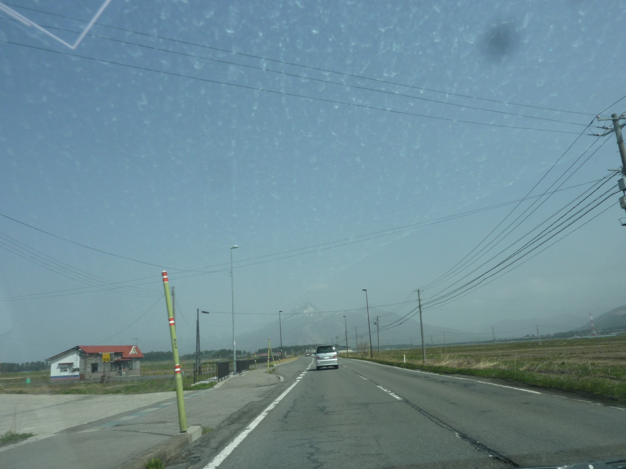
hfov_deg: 69.4
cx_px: 313
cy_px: 234
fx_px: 452
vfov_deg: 54.9
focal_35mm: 25
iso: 100
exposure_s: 1/500
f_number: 5.6
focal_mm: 4.1
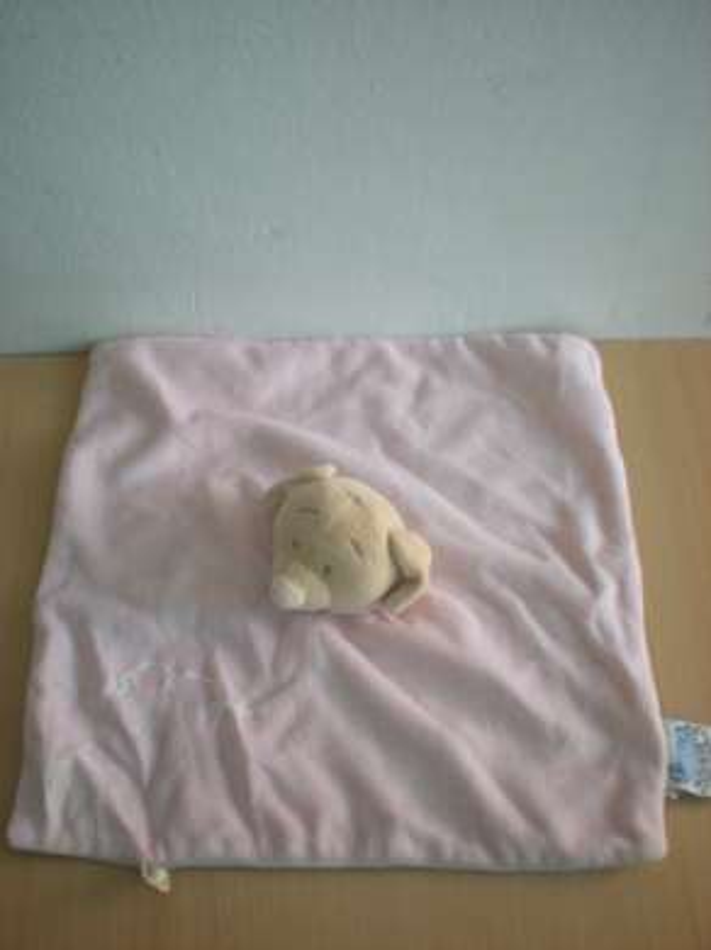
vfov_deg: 49.0
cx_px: 356
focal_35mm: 38
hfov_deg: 37.7
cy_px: 475
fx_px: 1042
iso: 135
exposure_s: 1/60.3
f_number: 3.1
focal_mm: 6.3
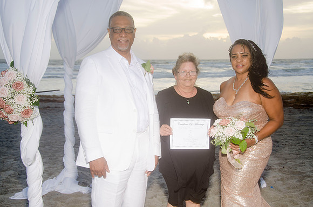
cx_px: 156
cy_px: 104
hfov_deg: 42.4
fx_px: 403
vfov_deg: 28.8
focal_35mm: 46
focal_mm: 31
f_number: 5.6
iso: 100
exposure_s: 1/200
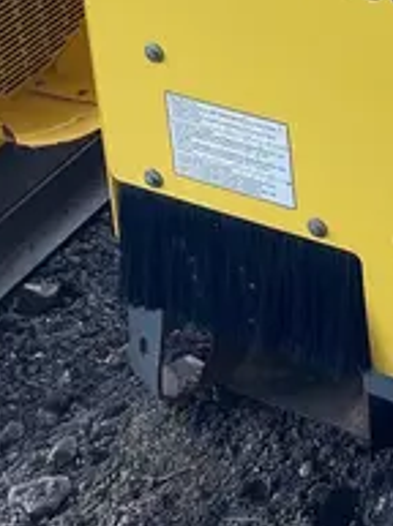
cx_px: 546
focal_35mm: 99
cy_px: -274
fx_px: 1504
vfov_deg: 17.7
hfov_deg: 14.1
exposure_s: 1/121
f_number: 1.6
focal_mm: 4.2
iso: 100
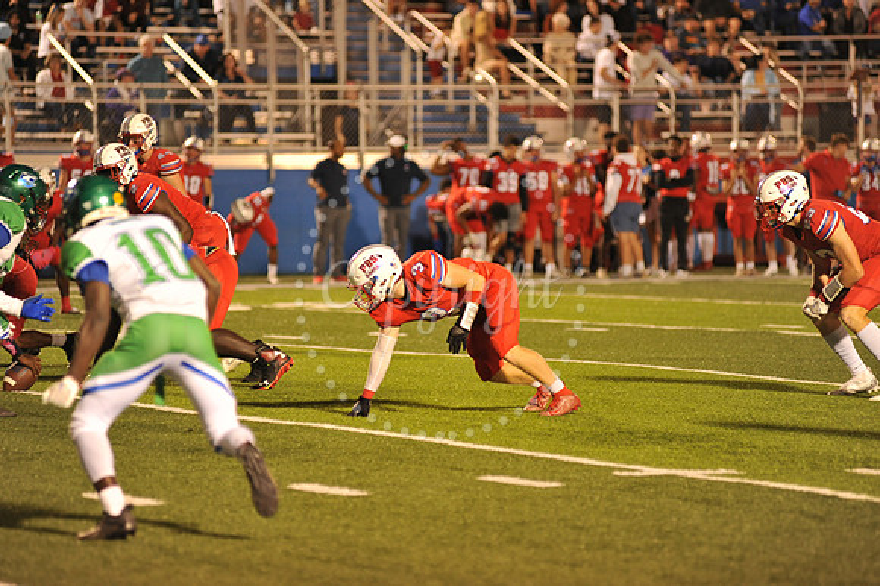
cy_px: 293
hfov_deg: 10.3
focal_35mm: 200
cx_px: 440
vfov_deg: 6.9
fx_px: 4886
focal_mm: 200
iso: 2000
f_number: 3.2
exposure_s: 1/200
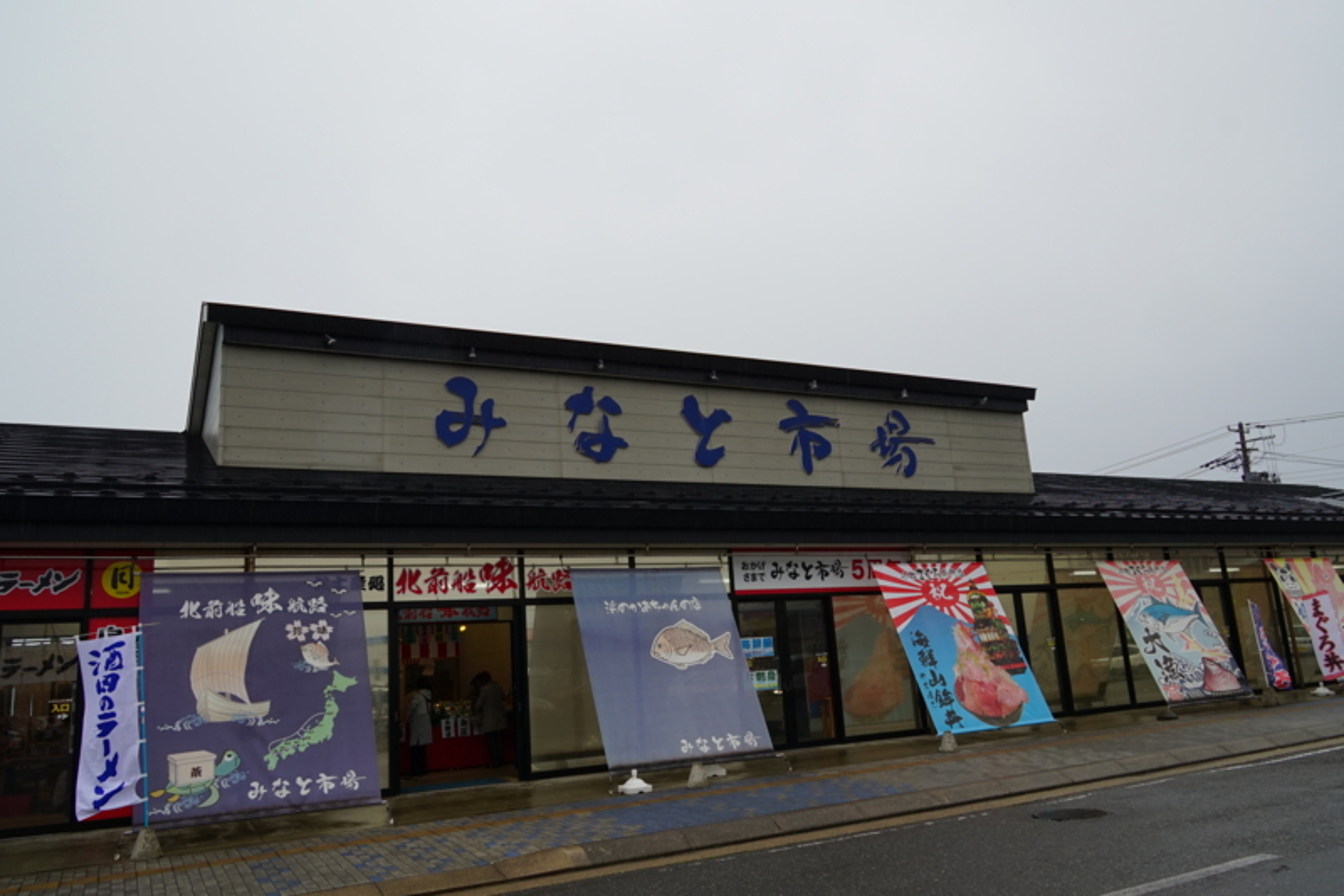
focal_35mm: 27
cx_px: 672
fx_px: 1008
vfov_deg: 47.9
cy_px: 448
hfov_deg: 67.4
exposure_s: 1/100
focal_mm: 18
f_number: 9
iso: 100
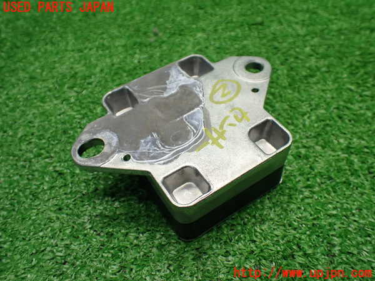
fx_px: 325
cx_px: 188
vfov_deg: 46.8
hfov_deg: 60.0
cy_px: 140
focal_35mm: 30
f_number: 2.3
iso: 400
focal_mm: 5.4
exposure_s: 1/125
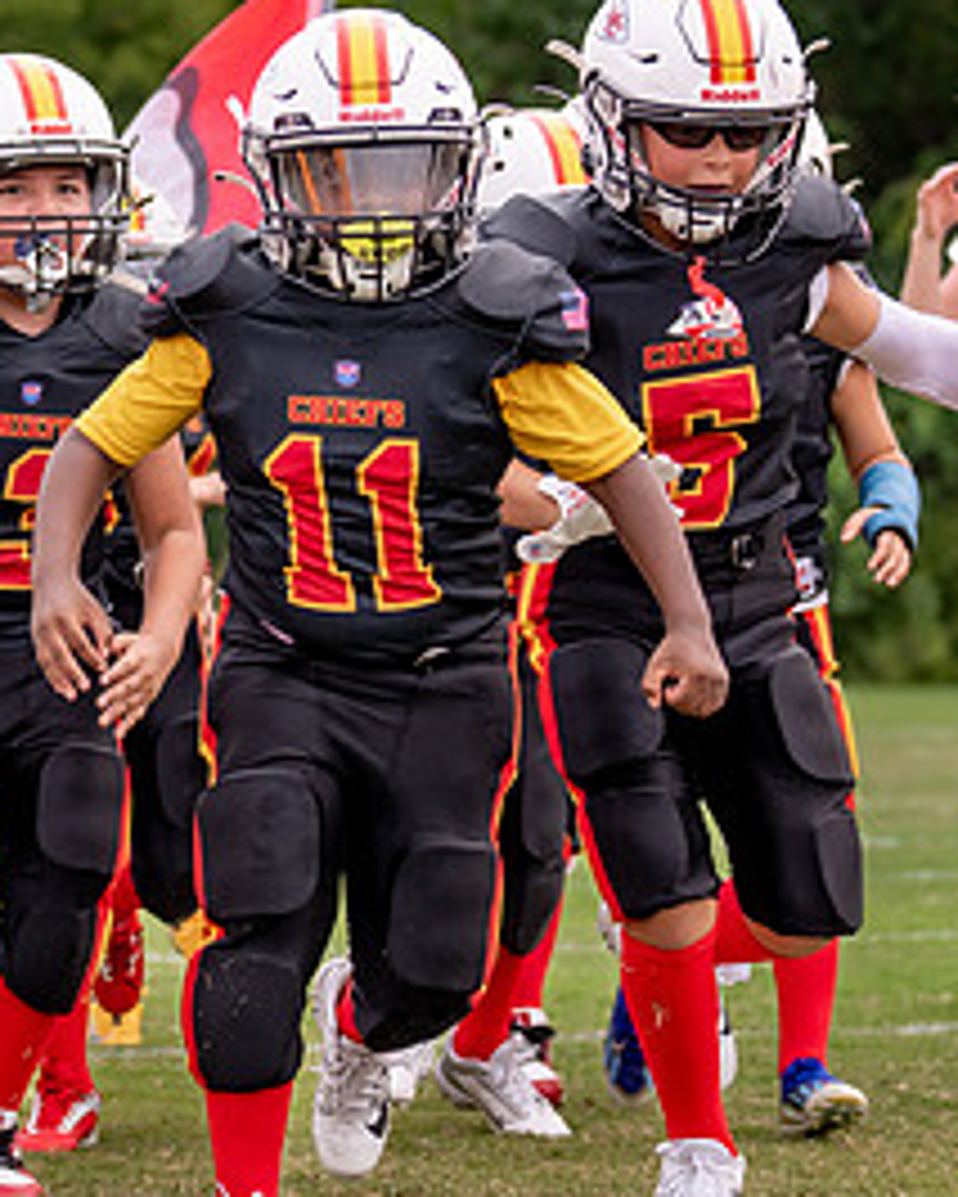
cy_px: 603
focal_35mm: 224
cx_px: -143
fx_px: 7934
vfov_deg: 8.6
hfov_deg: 6.9
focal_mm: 70
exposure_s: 1/2000
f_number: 2.8
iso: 160
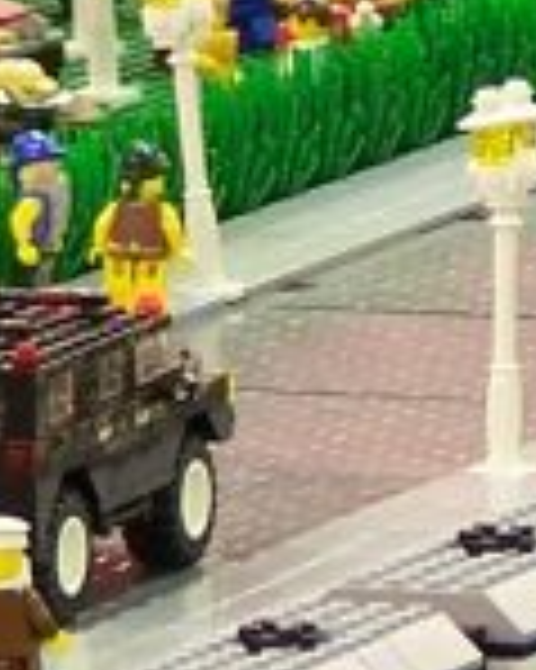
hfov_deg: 1.8
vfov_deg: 2.2
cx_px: 959
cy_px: 634
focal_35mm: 861
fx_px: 17091
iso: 80
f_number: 3.2
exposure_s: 1/2
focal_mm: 21.2
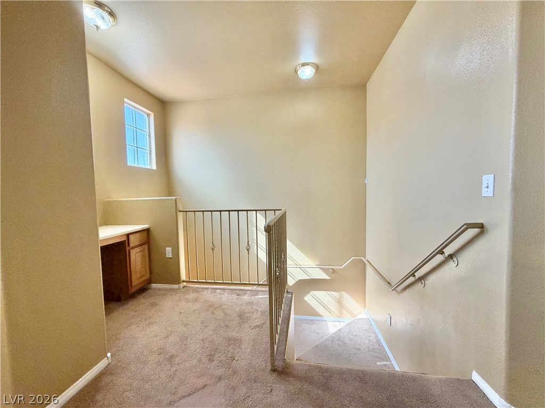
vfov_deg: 85.7
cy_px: 204
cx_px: 272
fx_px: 220
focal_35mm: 14
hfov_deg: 102.1
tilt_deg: -4.2
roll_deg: +1.9
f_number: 2.2
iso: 250
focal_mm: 2.22
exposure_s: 1/60
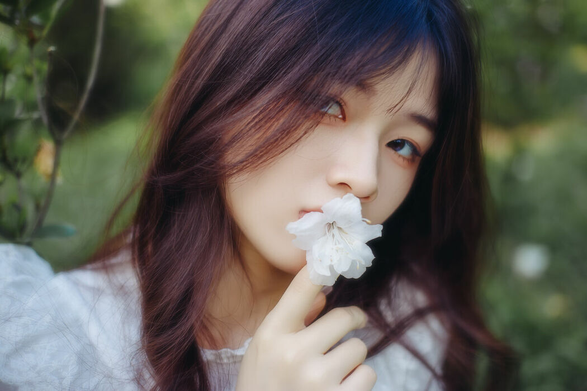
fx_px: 815
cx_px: 294
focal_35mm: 50
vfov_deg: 27.0
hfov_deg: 39.6
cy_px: 196
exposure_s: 1/200
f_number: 2.2
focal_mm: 50
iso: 100
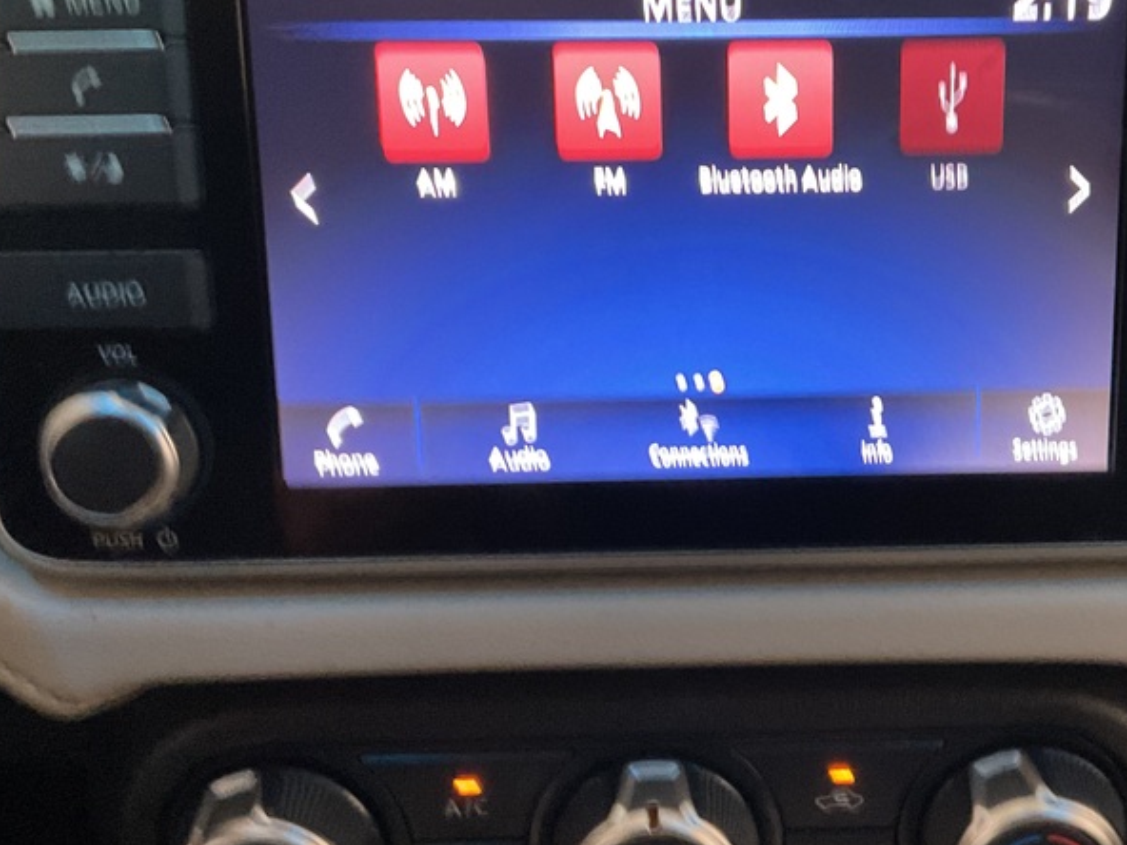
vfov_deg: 30.9
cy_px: 411
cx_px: 741
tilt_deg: -39.1
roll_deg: -0.5
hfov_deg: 40.0
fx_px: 1530
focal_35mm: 47
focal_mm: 3
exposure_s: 1/30
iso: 320
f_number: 1.8
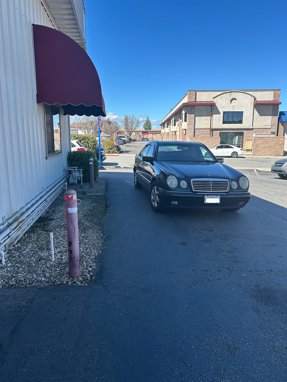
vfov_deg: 67.3
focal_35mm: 26
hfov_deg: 53.1
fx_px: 287
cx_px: 144
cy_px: 191
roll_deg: +2.4
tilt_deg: -11.5
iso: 50
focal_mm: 5.7
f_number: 1.5
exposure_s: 1/2123
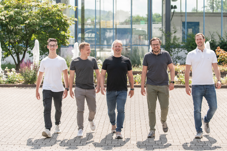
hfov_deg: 18.2
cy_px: 78
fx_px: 706
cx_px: 136
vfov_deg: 12.2
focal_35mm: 112
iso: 160
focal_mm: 93
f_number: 4.5
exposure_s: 1/400
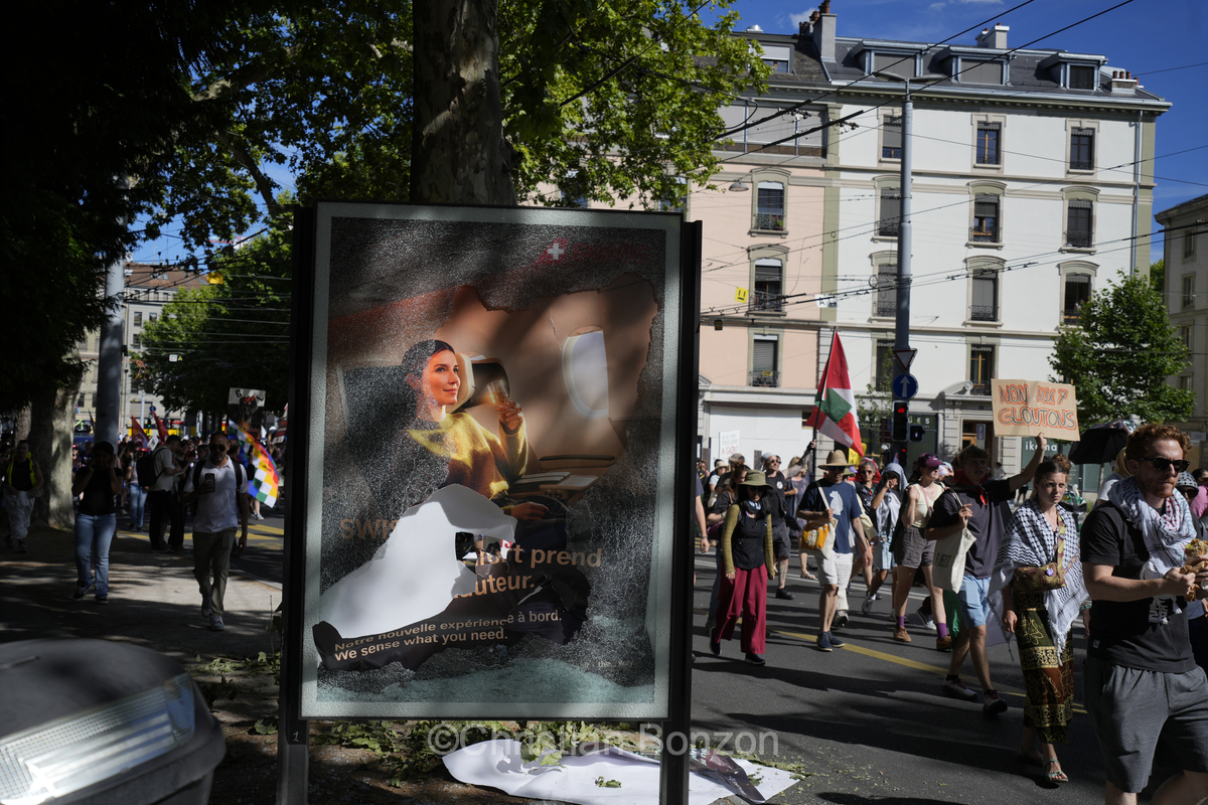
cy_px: 402
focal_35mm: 35
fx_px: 1178
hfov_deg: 54.3
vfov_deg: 37.8
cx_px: 604
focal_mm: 35.1
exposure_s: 1/1000
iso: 100
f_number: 5
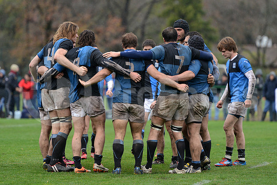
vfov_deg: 5.1
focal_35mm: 270
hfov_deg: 7.6
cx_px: 138
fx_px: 2078
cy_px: 92
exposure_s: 1/500
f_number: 4
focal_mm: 270
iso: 1250
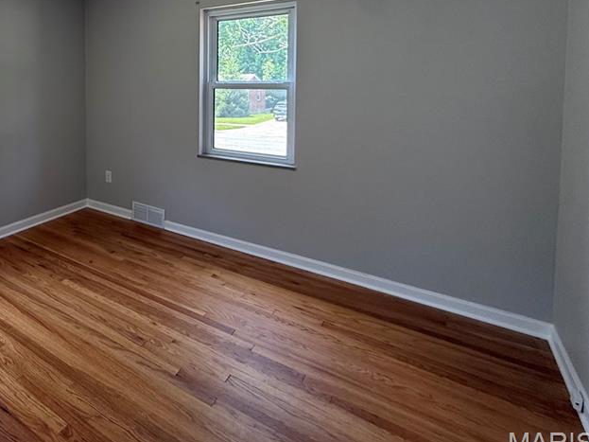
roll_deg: +0.2
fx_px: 391
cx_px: 119
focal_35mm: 23
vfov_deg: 55.4
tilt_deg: -2.6
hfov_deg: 67.1
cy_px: 99
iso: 160
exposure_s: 1/120
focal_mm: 2.22
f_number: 2.2
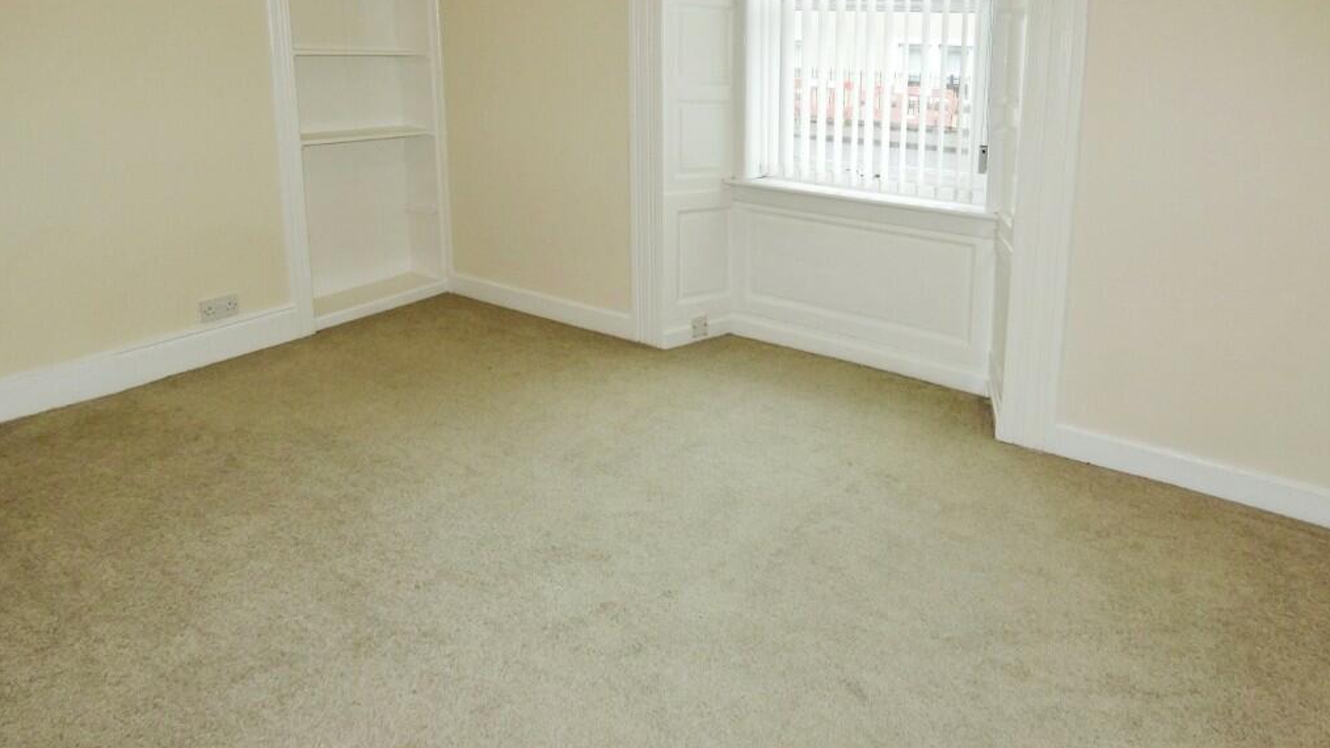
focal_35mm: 22
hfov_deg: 81.2
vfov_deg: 51.2
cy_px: 308
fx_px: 776
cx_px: 668
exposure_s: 1/60
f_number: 2.8
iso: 80
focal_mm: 3.6
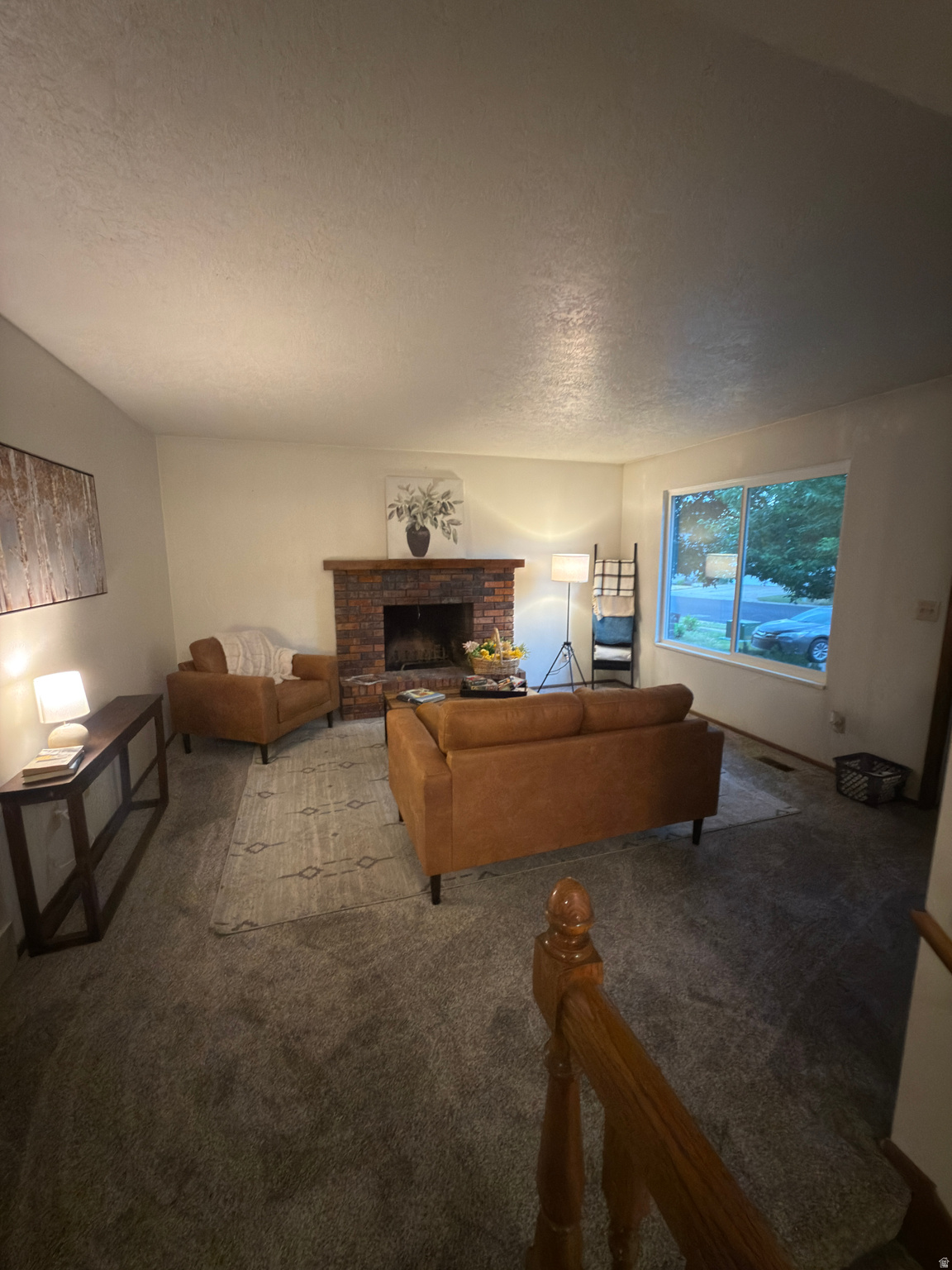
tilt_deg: -9.2
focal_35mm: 14
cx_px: 476
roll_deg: -0.6
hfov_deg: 85.7
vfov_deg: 102.1
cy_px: 635
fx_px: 513
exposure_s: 1/17
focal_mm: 2.22
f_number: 2.2
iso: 320
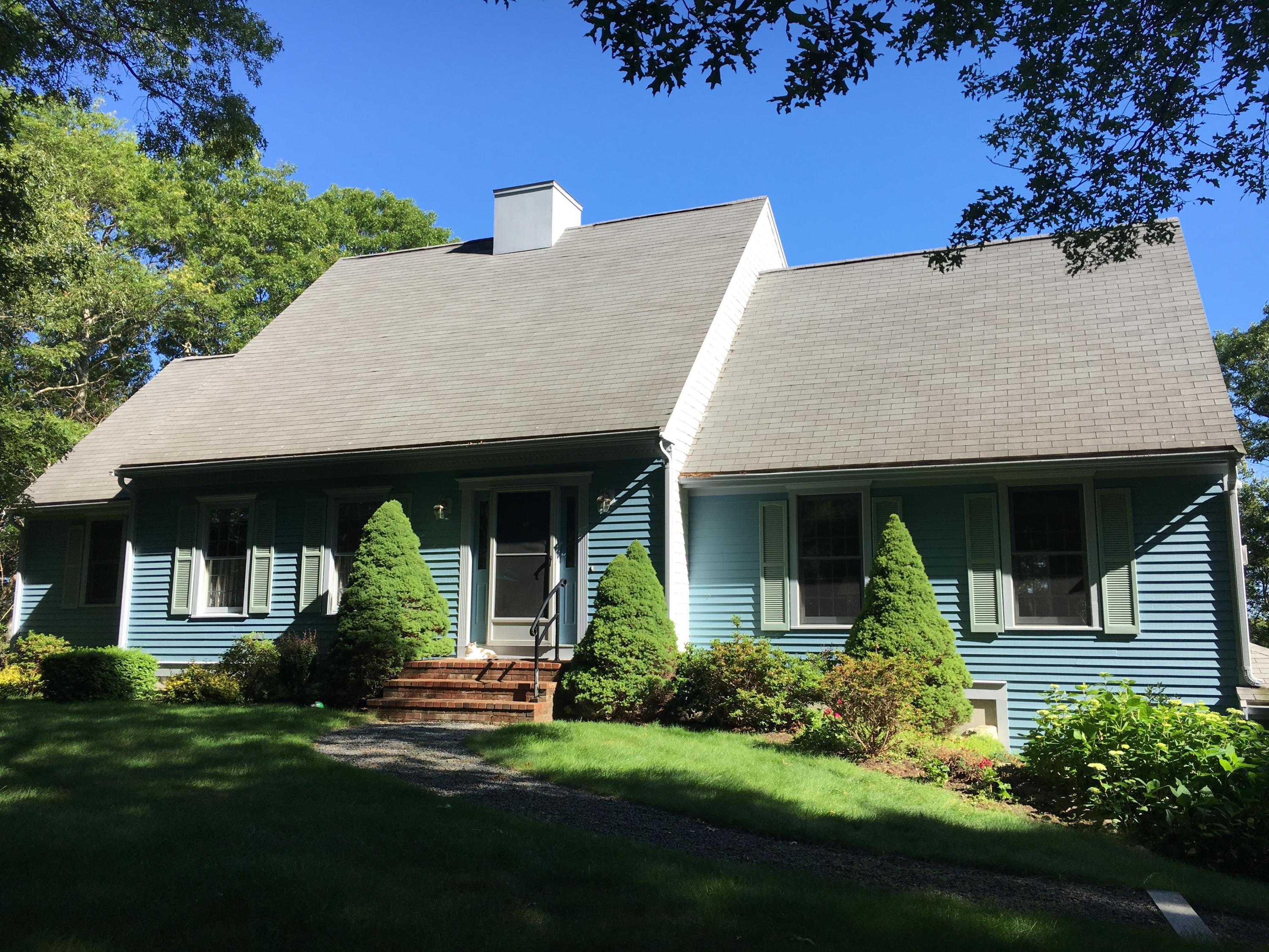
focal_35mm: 29
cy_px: 476
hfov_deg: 61.7
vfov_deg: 48.2
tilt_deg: +9.6
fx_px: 1063
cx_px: 634
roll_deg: -0.6
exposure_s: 1/587
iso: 25
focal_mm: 4.15
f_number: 2.2
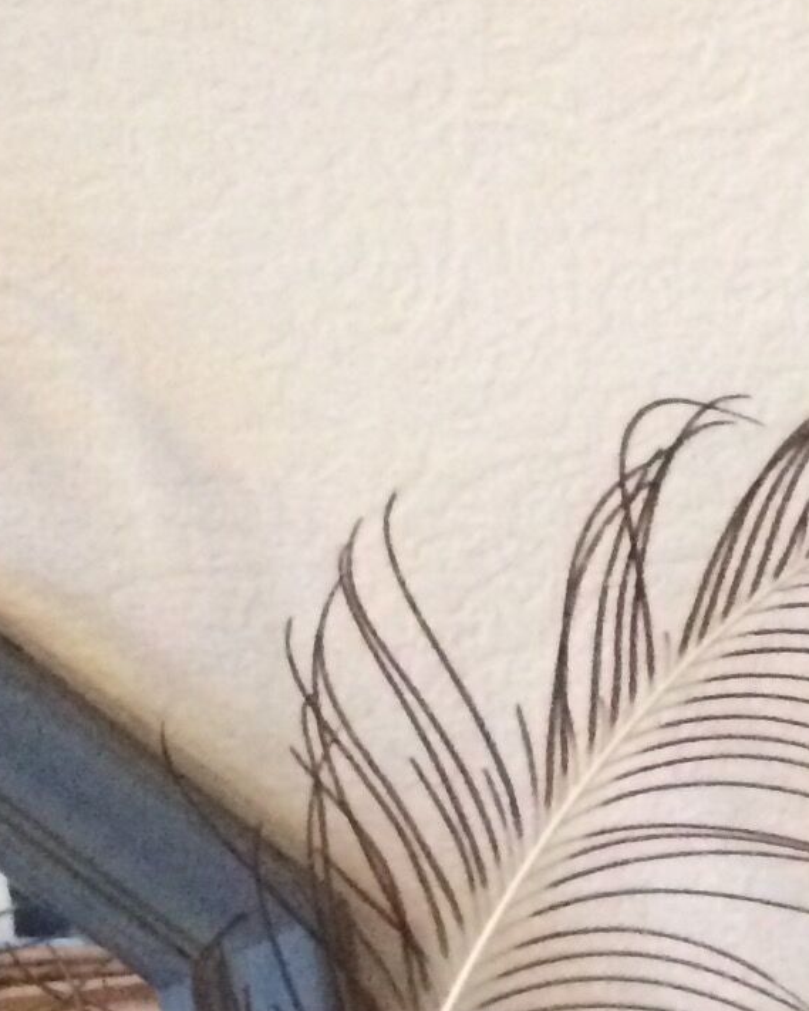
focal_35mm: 130
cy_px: 1560
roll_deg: -0.3
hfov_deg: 9.8
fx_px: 3890
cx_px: 2190
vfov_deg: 13.8
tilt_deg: -27.8
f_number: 2.2
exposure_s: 1/17
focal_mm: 4.15
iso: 400
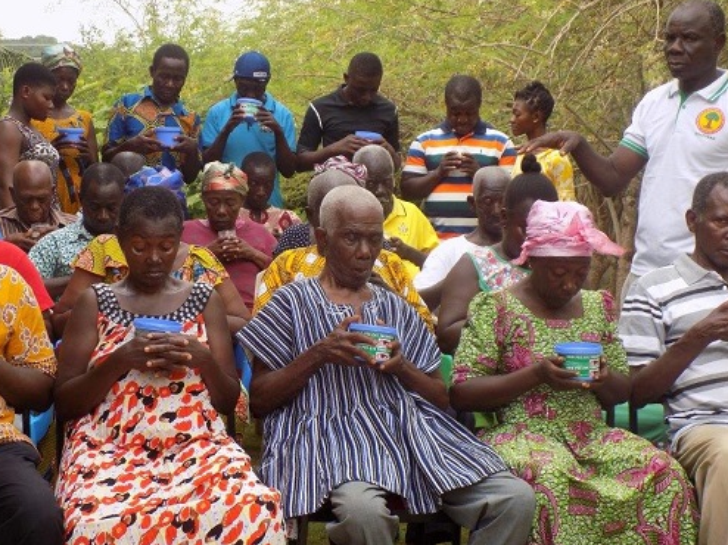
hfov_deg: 24.7
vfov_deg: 18.6
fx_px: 1661
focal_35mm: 79
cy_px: 323
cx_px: 351
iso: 80
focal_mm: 11.5
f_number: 4.1
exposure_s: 1/125
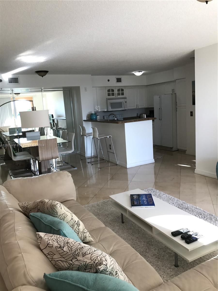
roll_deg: +4.3
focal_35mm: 28
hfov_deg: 49.7
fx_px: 235
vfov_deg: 63.4
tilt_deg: -7.8
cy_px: 146
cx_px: 109
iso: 40
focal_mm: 3.99
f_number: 1.8
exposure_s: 1/120
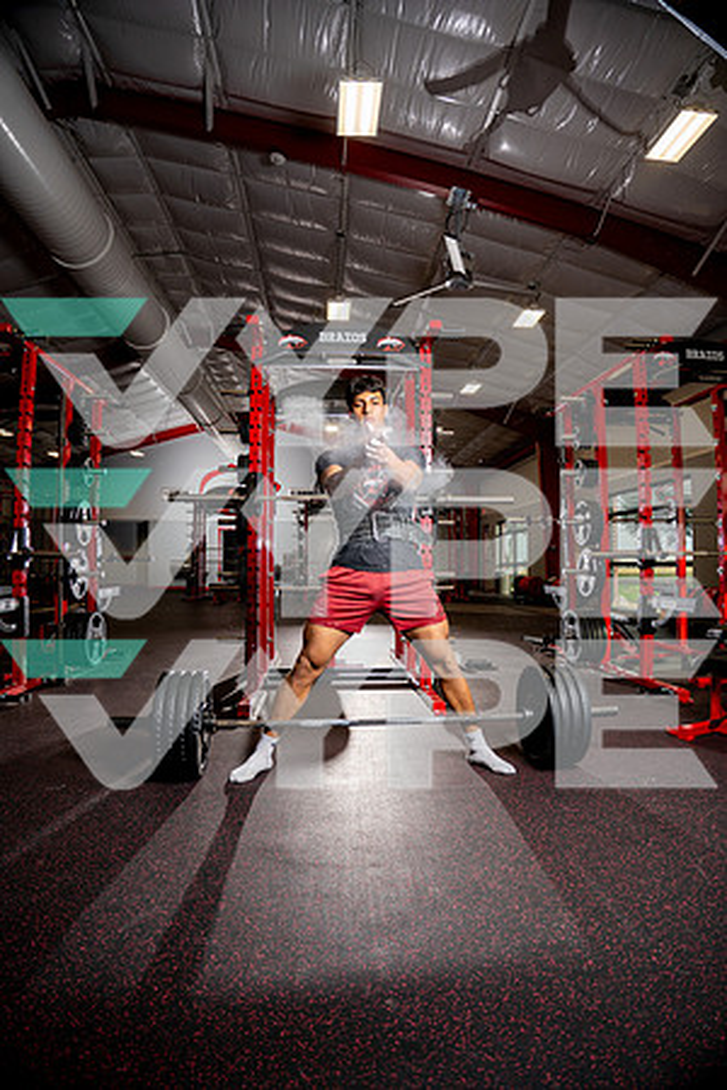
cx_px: 364
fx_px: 606
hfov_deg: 61.9
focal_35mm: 20
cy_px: 545
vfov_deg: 84.0
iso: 100
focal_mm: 20
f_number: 4
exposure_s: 1/250
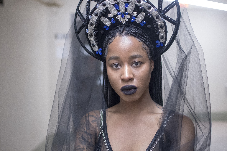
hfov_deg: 37.9
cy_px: 76
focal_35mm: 52
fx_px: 331
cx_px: 114
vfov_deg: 25.8
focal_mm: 35
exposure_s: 1/400
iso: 3200
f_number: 1.8
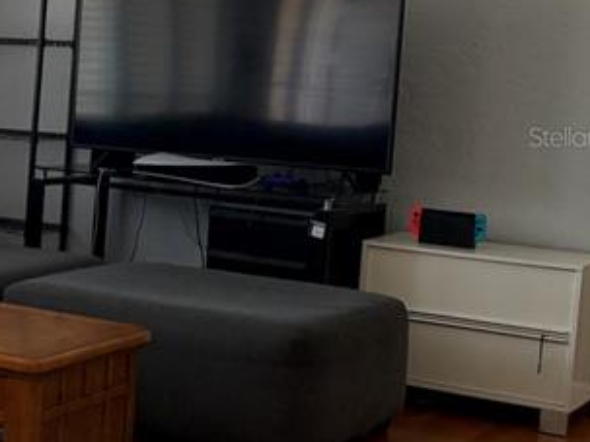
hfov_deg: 18.9
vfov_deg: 16.7
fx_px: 1499
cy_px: 136
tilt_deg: -4.8
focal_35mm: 88
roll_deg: -2.1
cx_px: -350
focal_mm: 5.96
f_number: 1.6
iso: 125
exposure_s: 1/169
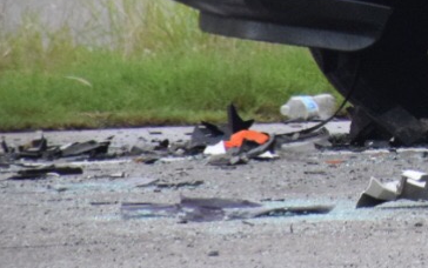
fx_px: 11111
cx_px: 837
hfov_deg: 2.2
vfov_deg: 1.4
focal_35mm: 952
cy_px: -293
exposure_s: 1/500
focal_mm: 140
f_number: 5.6
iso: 2200
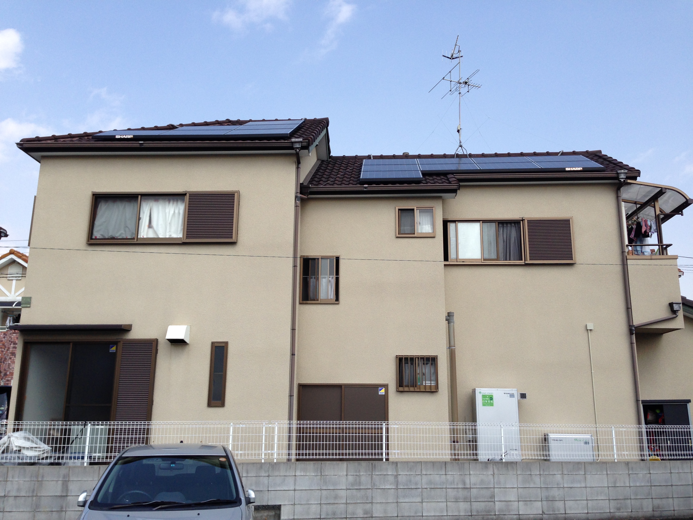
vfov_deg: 42.9
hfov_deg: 55.4
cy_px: 260
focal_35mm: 33
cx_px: 346
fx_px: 661
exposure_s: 1/1466
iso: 50
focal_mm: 4.12
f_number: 2.4
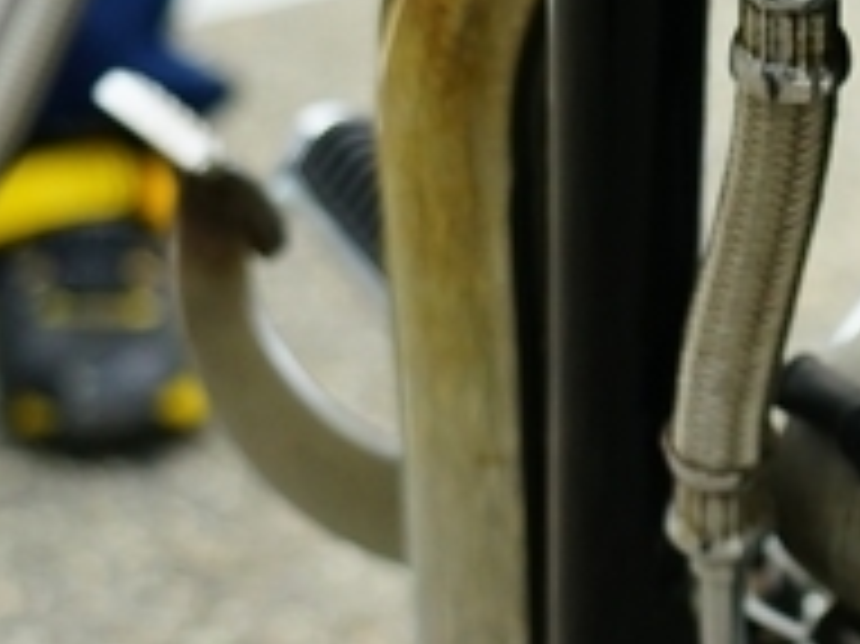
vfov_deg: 9.4
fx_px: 3898
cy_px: 297
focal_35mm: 157
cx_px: 1270
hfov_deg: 12.0
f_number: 4
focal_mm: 39
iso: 400
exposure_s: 1/1250
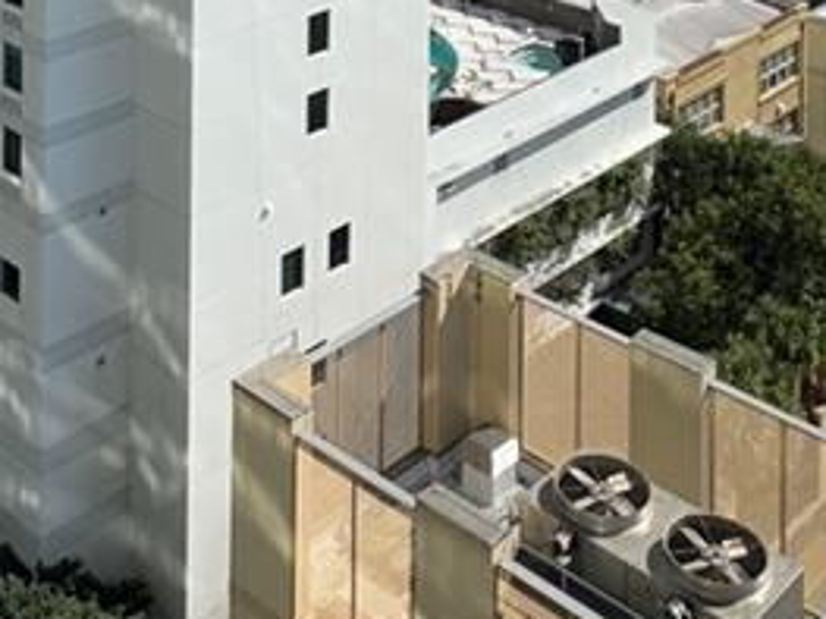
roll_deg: +0.4
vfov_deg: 17.7
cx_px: 283
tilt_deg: -0.3
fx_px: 1526
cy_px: -540
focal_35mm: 64
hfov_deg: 30.1
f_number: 2.2
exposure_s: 1/2770
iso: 50
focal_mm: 2.22
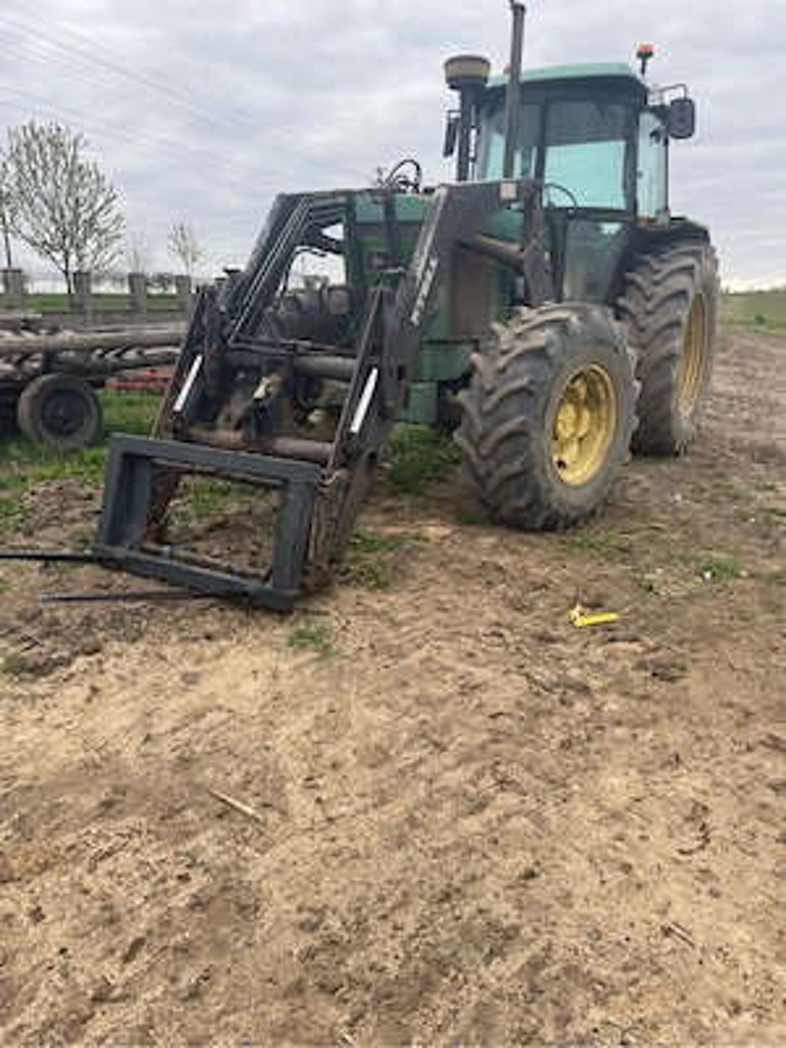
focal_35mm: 26
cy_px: 524
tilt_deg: -12.0
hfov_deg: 53.1
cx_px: 393
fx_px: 787
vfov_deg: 67.3
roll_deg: -1.7
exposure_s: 1/421
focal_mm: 4.2
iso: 32
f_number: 1.6
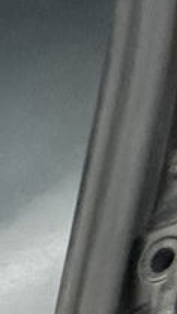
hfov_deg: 6.4
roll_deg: +1.5
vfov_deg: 15.1
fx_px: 874
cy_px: 684
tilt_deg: -15.8
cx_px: -696
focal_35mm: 105
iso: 640
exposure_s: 1/50
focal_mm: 2.22
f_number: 2.2
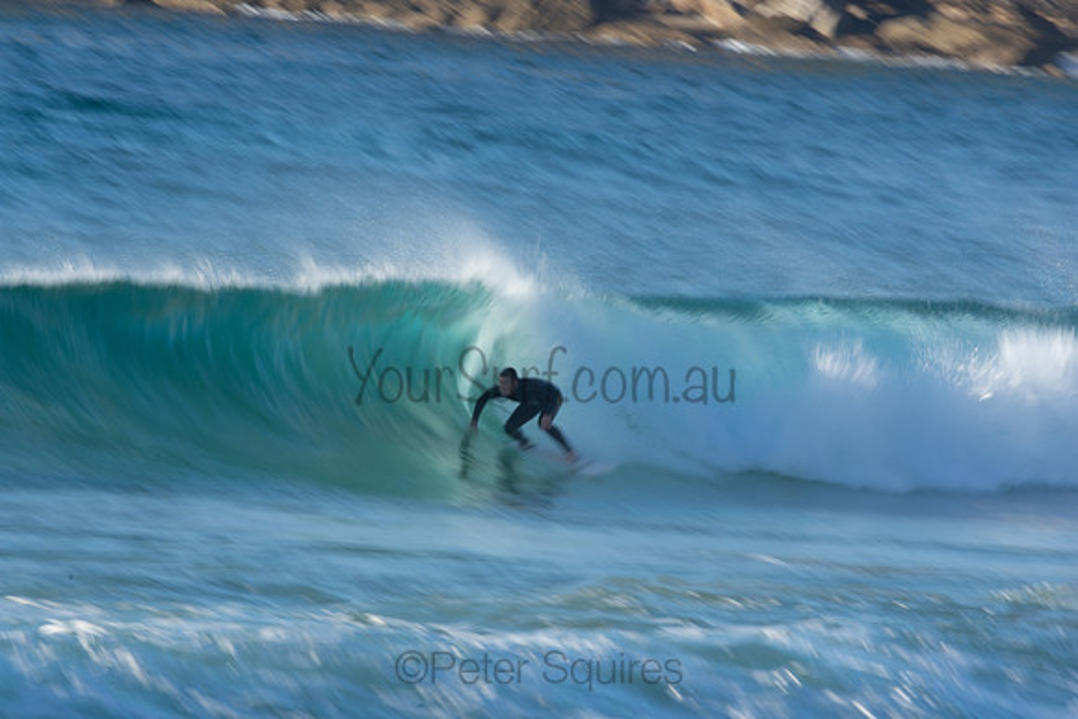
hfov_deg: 2.7
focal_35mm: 750
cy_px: 360
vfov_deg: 1.8
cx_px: 539
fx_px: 22463
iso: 125
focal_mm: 500
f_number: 22
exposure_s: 1/25
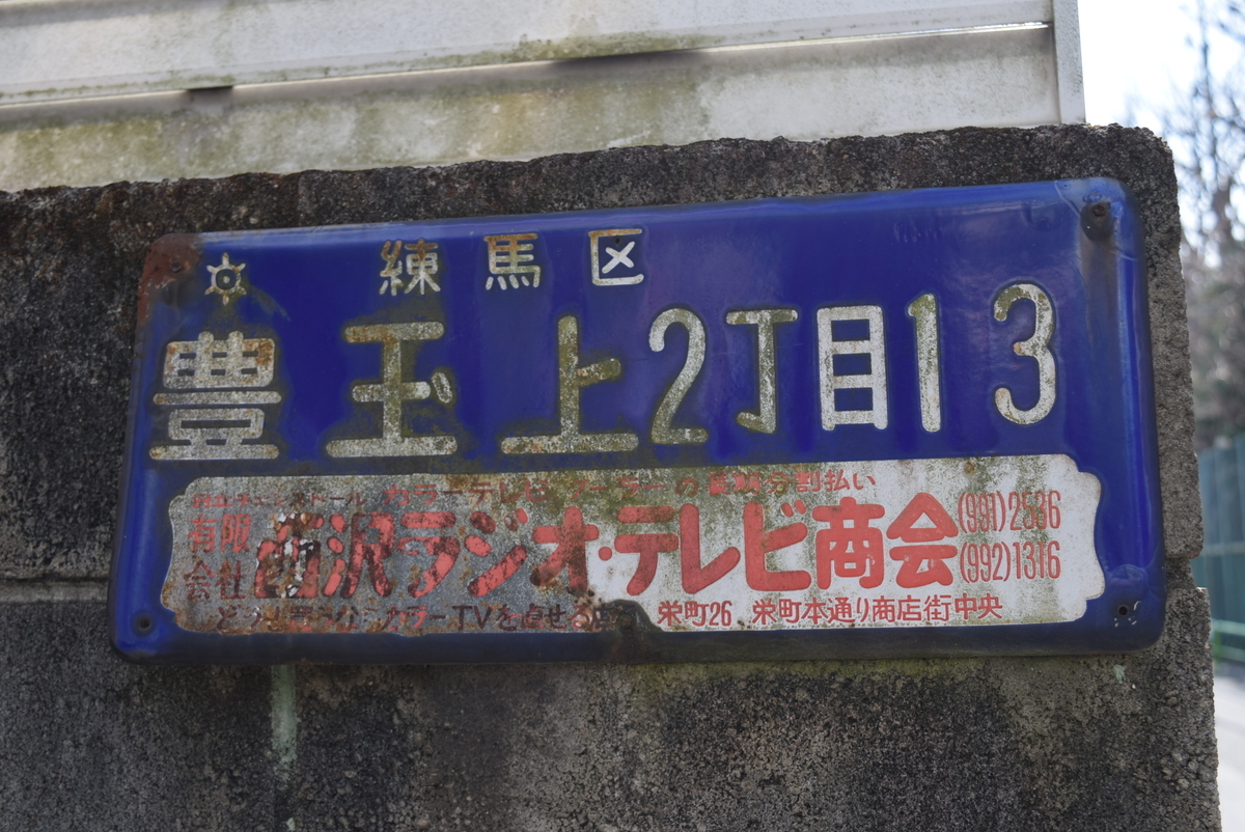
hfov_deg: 44.9
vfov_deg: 30.9
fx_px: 1505
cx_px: 622
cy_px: 416
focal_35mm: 44
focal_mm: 29
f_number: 6.3
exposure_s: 1/200
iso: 100
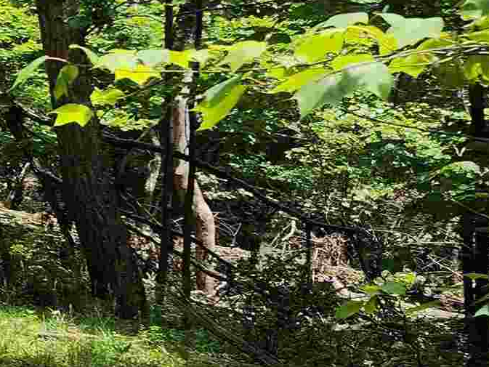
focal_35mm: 105
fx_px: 1484
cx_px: -606
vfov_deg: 14.1
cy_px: 201
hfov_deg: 14.2
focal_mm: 6.4
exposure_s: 1/278
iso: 12
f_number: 1.8
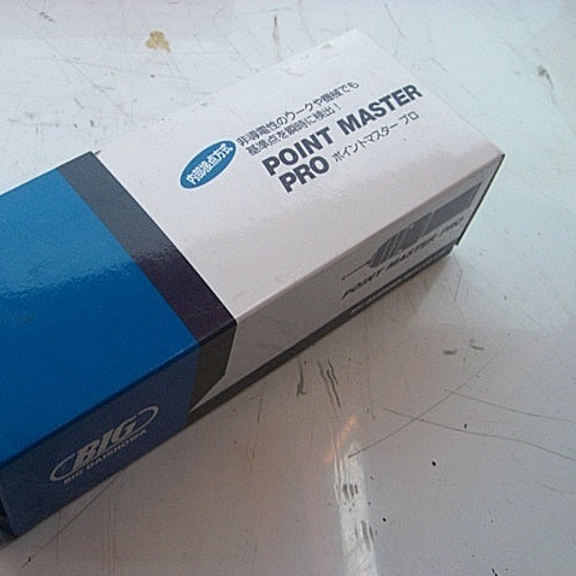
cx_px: 198
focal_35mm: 45
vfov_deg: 37.6
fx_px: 847
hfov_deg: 37.2
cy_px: 288
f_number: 2.7
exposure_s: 1/50
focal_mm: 6.2
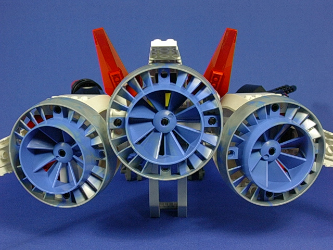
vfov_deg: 23.3
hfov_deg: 30.7
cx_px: 166
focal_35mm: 63
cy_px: 125
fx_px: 606
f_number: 3.5
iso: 70
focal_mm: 9.6
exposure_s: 1/14.6
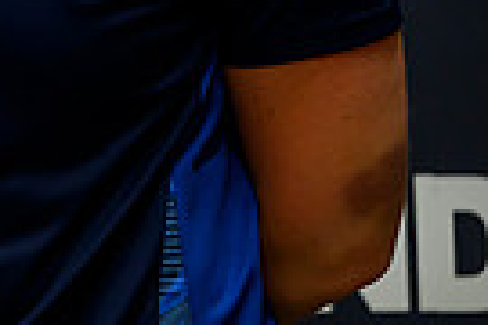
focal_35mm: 471
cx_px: -557
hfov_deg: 4.3
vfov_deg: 2.9
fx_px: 6384
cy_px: -132
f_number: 3.5
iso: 4000
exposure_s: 1/400
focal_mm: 110
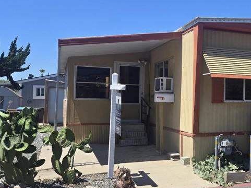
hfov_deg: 35.3
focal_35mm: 49
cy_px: 84
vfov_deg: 29.6
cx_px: 250
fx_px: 355
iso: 25
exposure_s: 1/1628
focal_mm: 5.4
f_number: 1.8
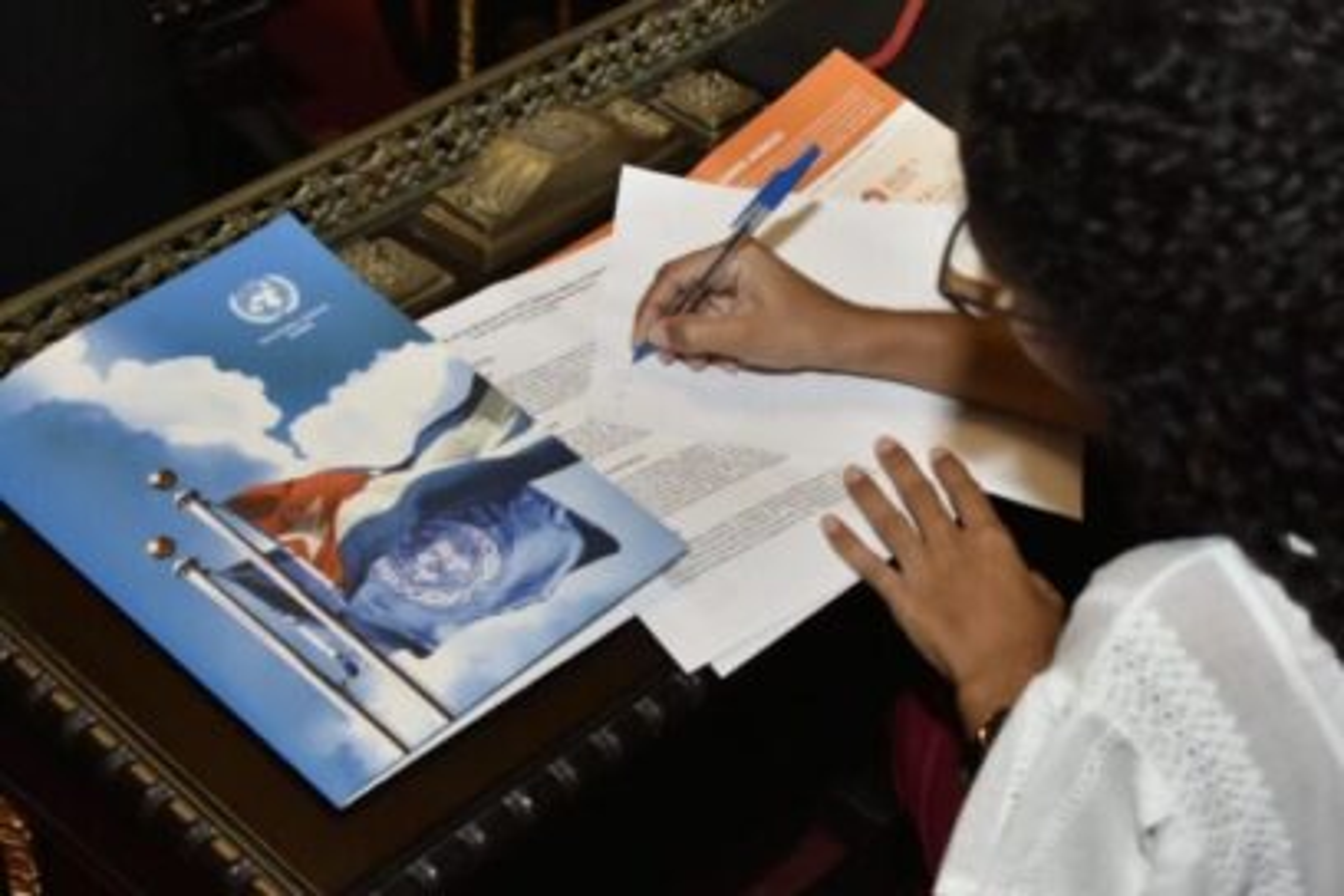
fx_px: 1792
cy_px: 448
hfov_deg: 41.1
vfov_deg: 28.1
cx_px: 672
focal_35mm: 48
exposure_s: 1/100
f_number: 3.5
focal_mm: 32
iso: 640
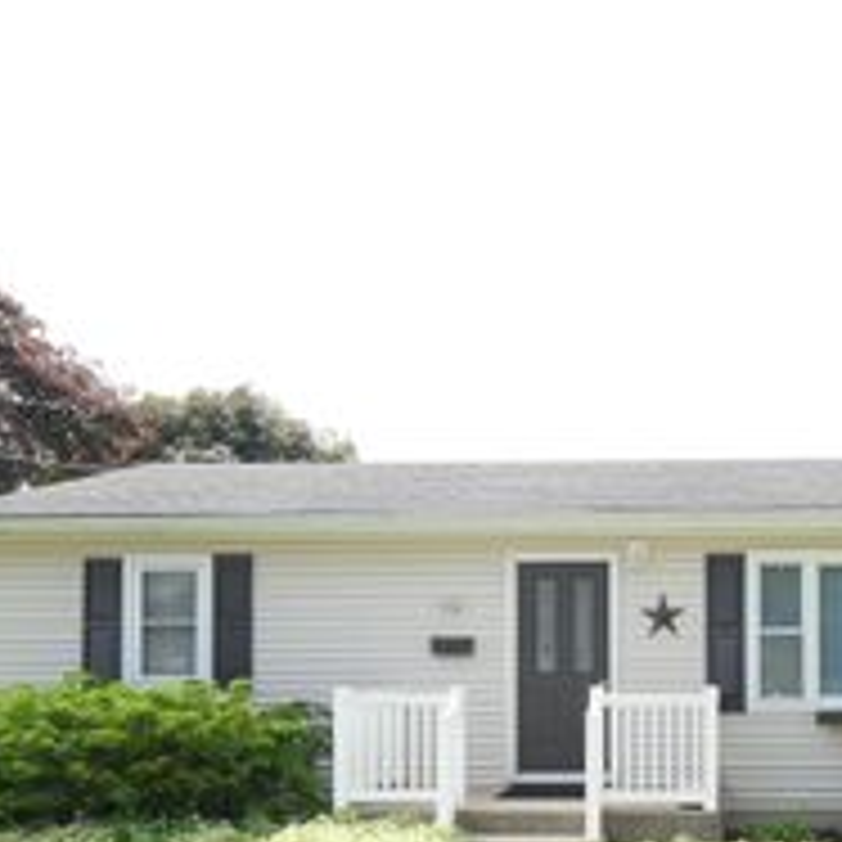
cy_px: 637
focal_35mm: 34
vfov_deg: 46.6
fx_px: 936
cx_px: 711
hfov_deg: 45.2
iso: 200
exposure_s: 1/250
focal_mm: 10
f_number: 7.1
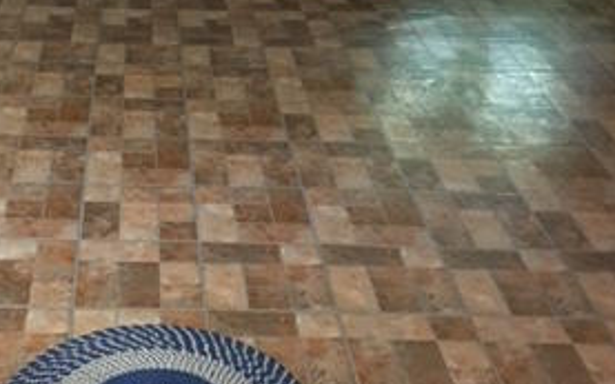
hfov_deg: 28.6
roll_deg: -2.4
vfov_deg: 17.1
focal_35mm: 71
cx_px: 160
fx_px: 1190
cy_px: -133
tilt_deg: -13.1
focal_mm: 4.15
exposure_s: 1/4
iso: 80
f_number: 2.2
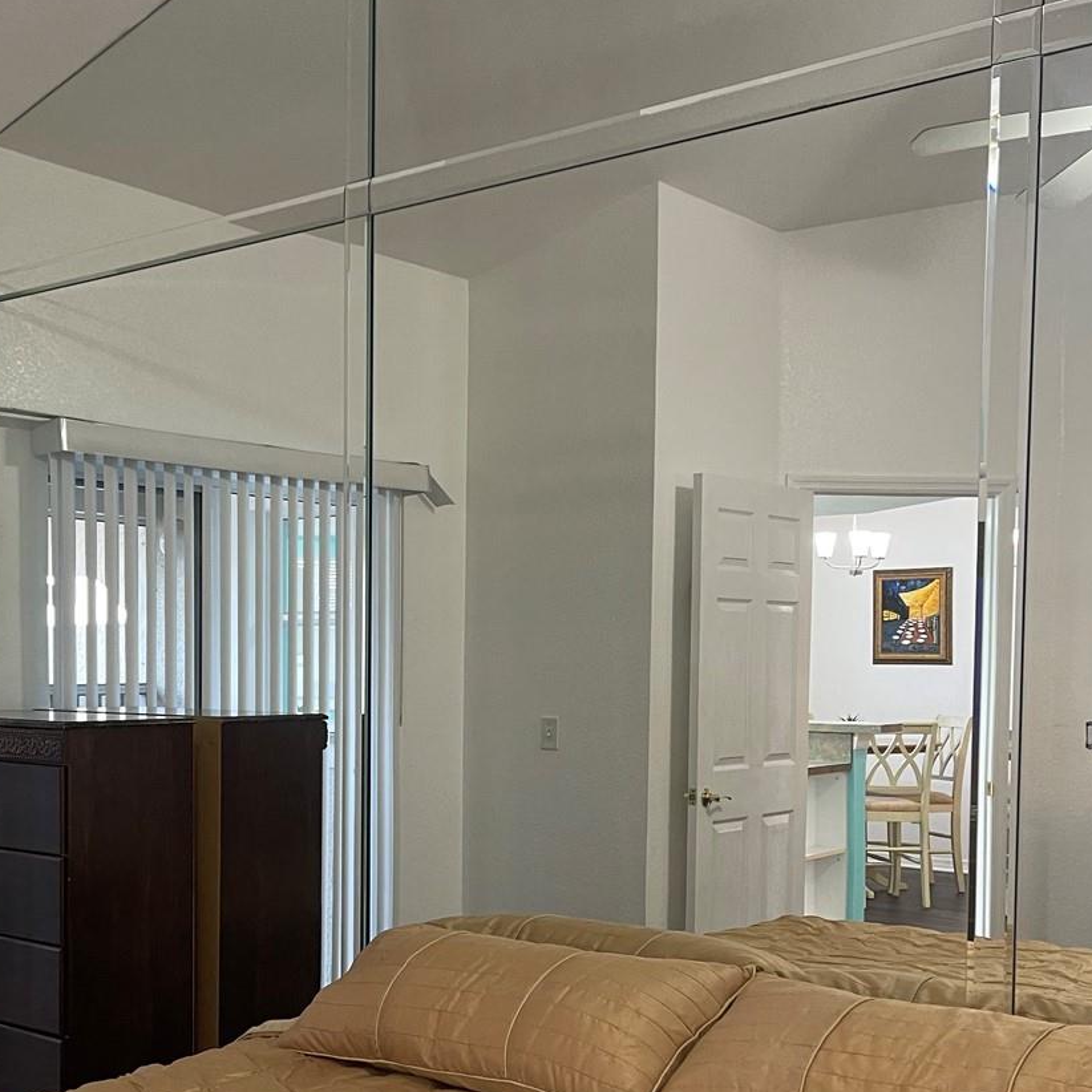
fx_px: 1535
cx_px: 364
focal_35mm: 43
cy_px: 716
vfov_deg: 38.8
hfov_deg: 38.7
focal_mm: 5.1
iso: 160
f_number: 1.6
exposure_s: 1/60
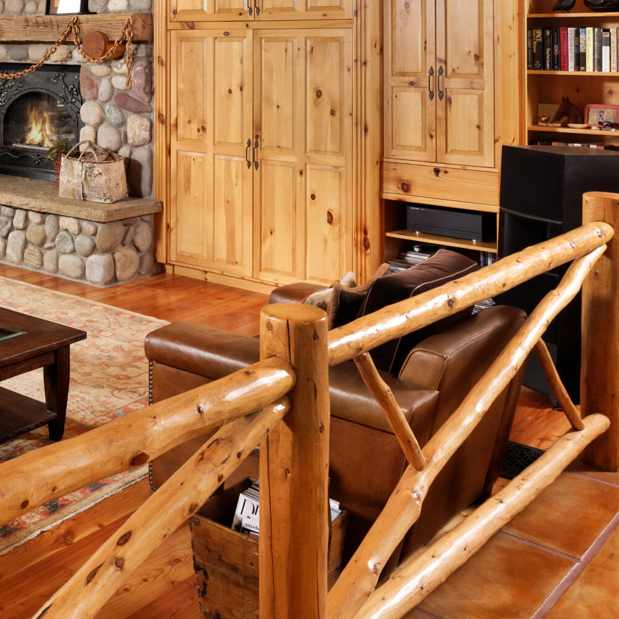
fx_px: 971
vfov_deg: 33.0
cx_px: 39
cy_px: 30
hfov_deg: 33.1
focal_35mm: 48
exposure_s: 1/10
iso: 200
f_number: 8
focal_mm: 19
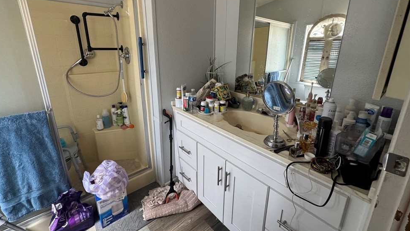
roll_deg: +0.3
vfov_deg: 66.6
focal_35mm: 16
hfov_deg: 99.3
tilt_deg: -15.8
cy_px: 95
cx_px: 197
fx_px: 174
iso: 250
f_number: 2.2
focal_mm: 2.22
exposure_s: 1/120
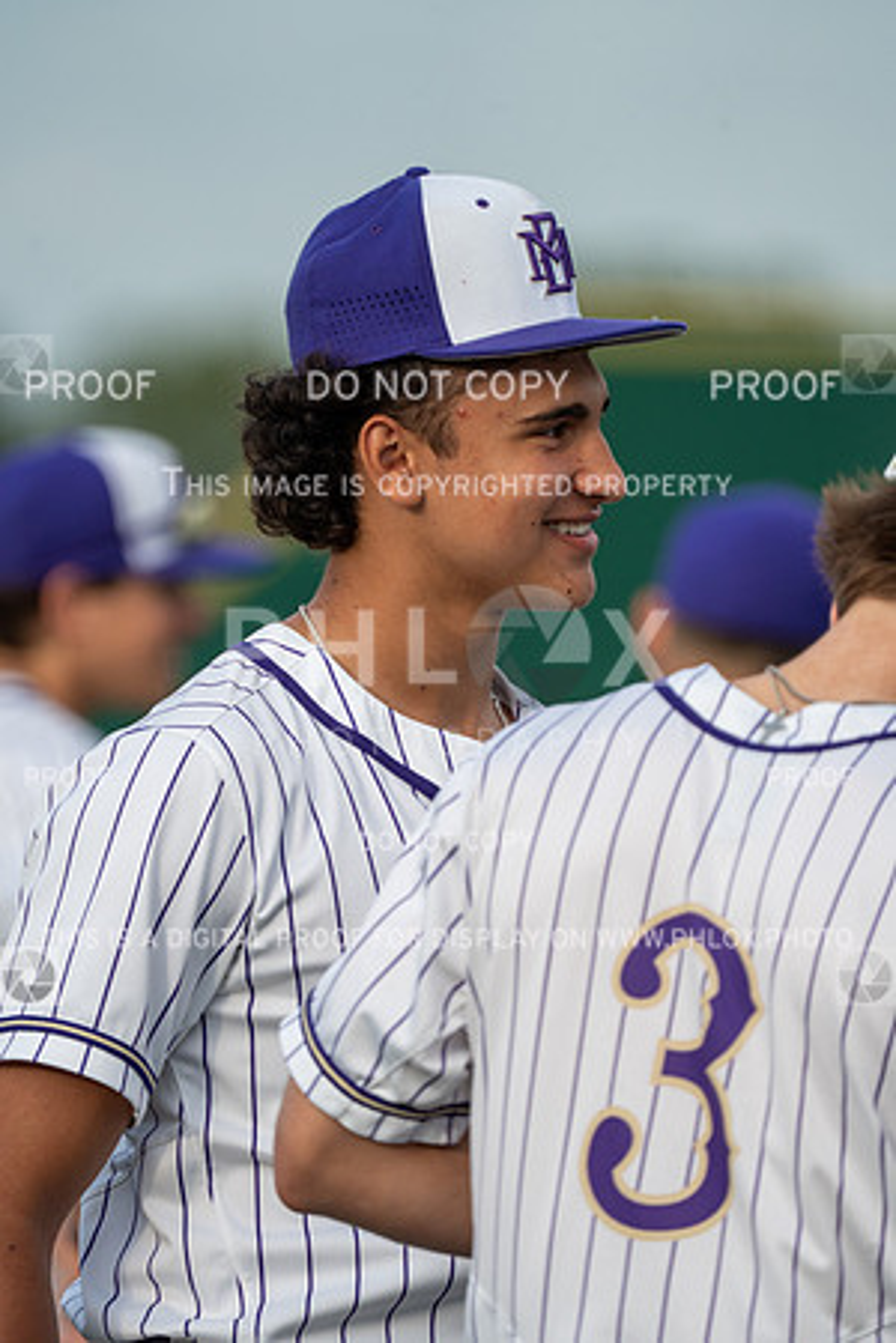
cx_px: 448
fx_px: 20644
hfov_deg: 2.5
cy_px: 672
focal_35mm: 553
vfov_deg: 3.7
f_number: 6.3
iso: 800
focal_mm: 553
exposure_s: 1/1250
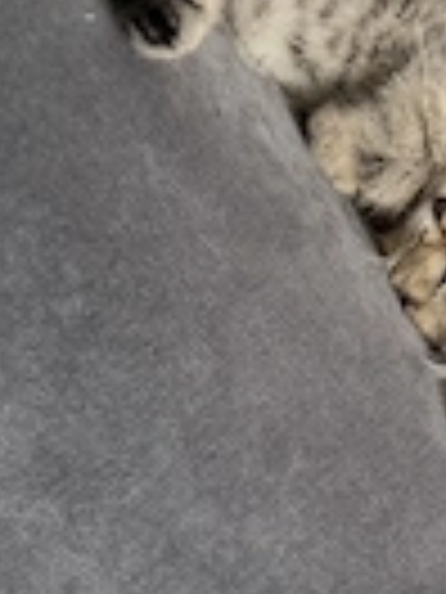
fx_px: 1254
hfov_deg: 19.3
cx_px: 491
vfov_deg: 26.7
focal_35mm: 73
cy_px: 338
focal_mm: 6.76
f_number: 1.78
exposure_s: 1/60
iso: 320
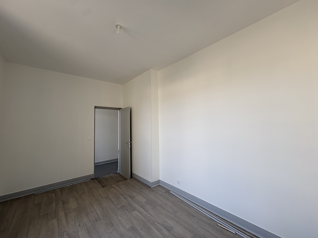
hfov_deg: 102.1
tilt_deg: +2.4
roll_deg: +1.2
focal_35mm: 14
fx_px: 129
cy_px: 119
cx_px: 159
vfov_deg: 85.7
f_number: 2.2
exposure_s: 1/99
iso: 64
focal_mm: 2.22
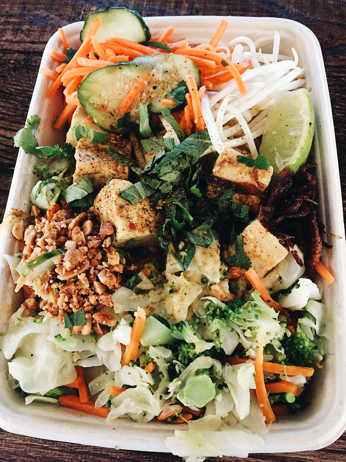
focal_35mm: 29
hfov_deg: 48.2
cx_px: 173
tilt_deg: -68.8
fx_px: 386
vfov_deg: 61.7
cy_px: 231
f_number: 2.2
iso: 250
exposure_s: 1/17
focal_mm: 4.15
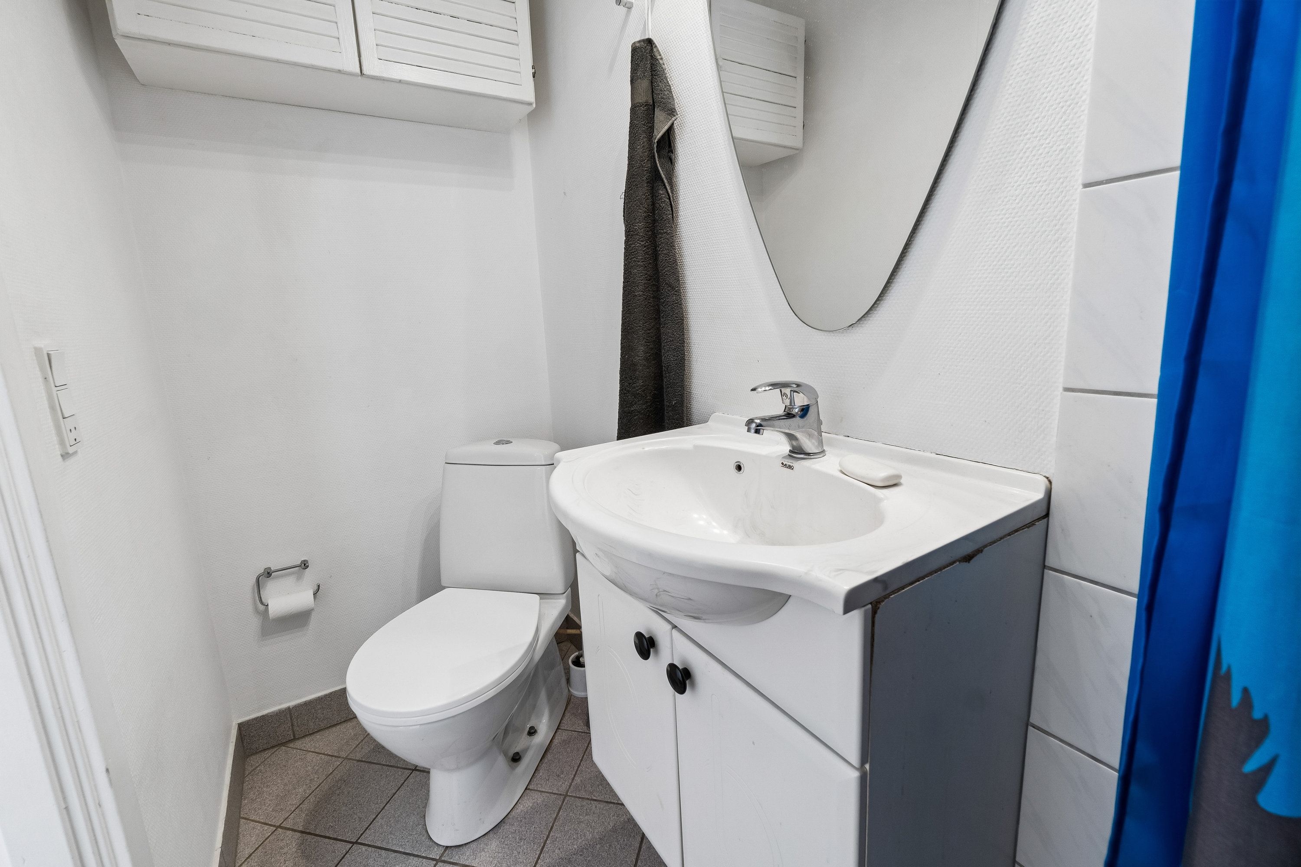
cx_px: 650
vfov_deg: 77.3
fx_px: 542
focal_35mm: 15
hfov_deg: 100.4
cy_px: 434
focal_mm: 10
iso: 200
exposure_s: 1/2.5
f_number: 8
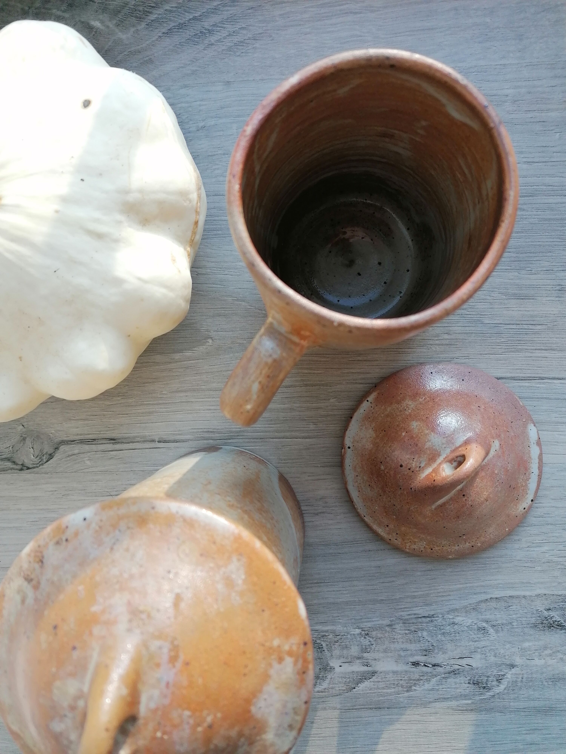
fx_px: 589
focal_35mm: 27
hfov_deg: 51.4
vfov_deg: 65.3
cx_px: 283
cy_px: 377
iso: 80
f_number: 1.8
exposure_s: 1/100
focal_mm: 4.75
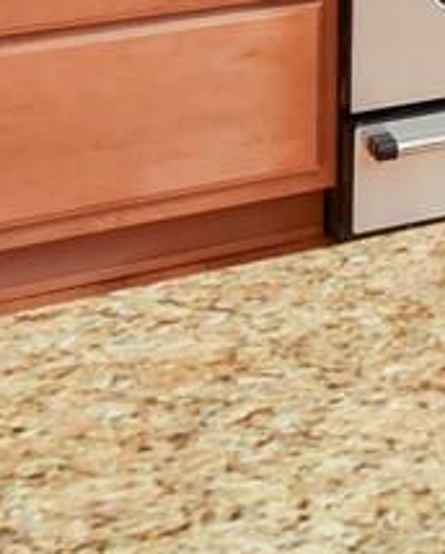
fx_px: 1954
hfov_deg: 11.3
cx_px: 984
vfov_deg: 14.0
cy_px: -489
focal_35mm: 119
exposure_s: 1/20
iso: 4500
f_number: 8
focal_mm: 17
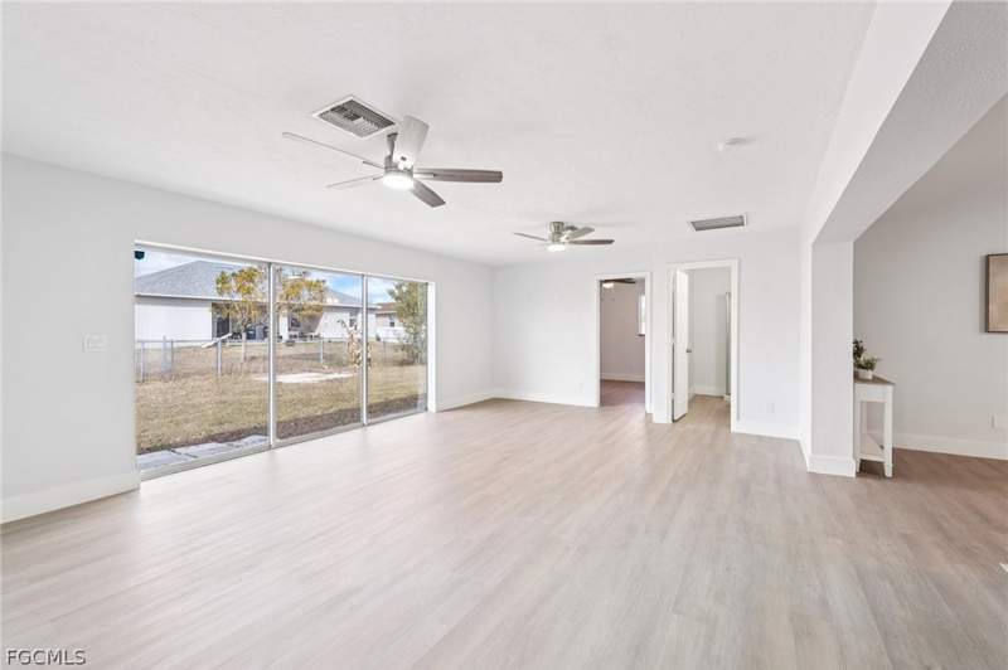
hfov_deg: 104.3
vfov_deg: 81.1
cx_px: 504
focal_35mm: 14
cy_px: 335
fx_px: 392
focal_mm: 14
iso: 400
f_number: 8
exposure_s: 1/30
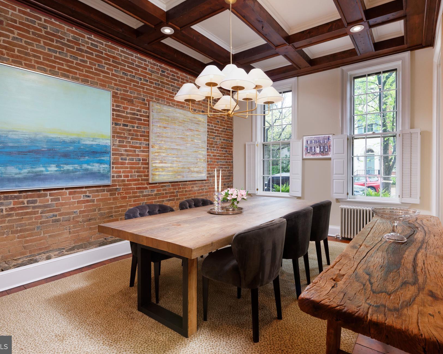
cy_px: 169
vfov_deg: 70.8
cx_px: 231
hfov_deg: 83.2
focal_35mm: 19
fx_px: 249
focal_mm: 16
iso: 400
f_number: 11
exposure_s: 1/15
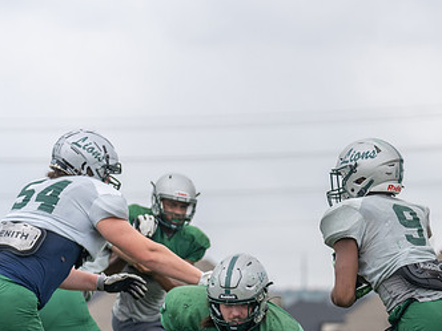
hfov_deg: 7.6
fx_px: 3307
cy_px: 272
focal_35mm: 259
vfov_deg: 5.7
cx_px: 403
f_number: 3.5
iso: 200
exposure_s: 1/1250
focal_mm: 123
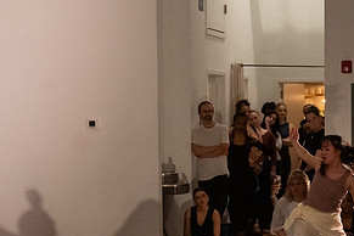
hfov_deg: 17.4
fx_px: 1131
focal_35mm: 115
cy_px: 189
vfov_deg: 11.9
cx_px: 339
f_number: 3.2
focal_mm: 50
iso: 6400
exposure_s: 1/320
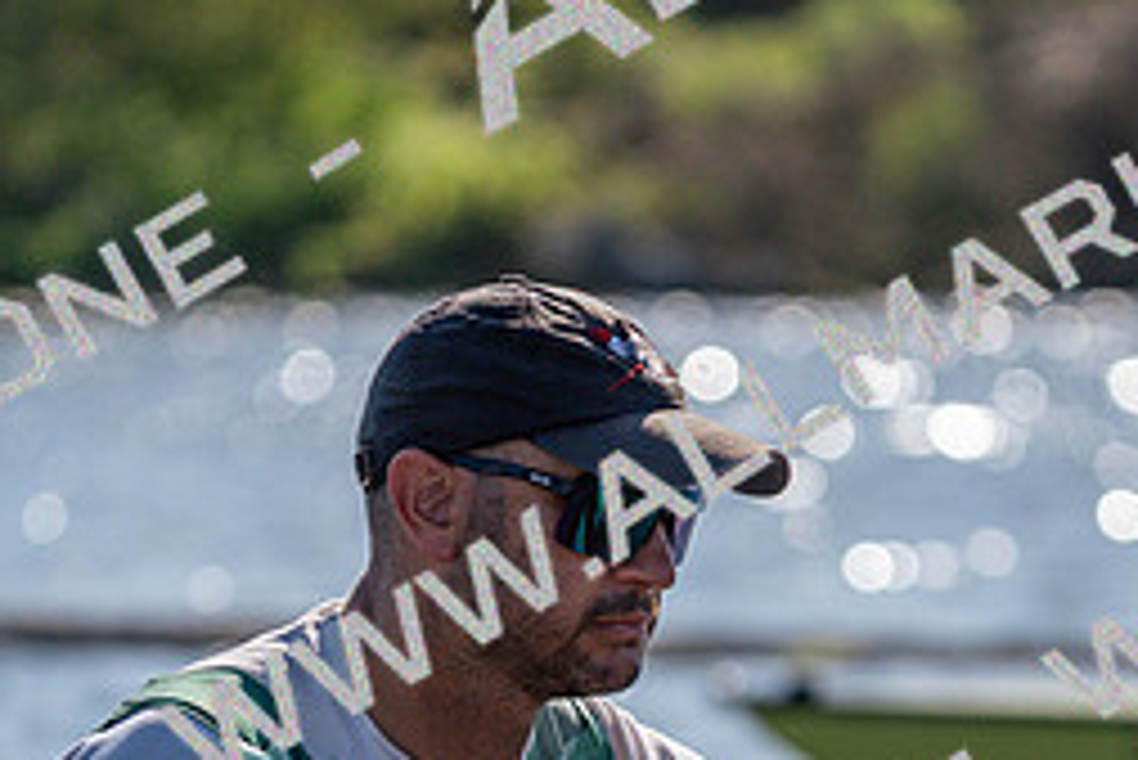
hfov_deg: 3.5
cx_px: 715
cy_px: 794
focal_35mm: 589
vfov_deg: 2.3
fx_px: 18629
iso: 200
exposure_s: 1/2000
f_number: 5.6
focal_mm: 257
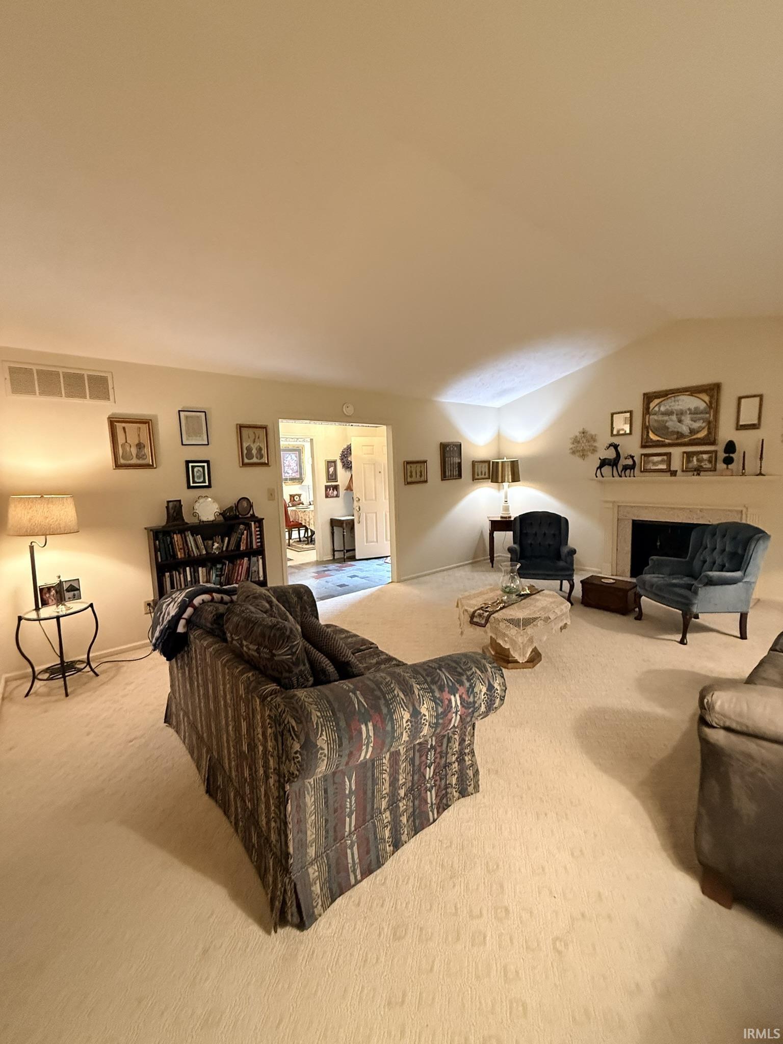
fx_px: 422
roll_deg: +0.4
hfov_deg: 85.7
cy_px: 522
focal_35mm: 14
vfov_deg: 102.1
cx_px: 392
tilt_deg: -6.9
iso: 800
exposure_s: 1/60
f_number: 2.2
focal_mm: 2.22
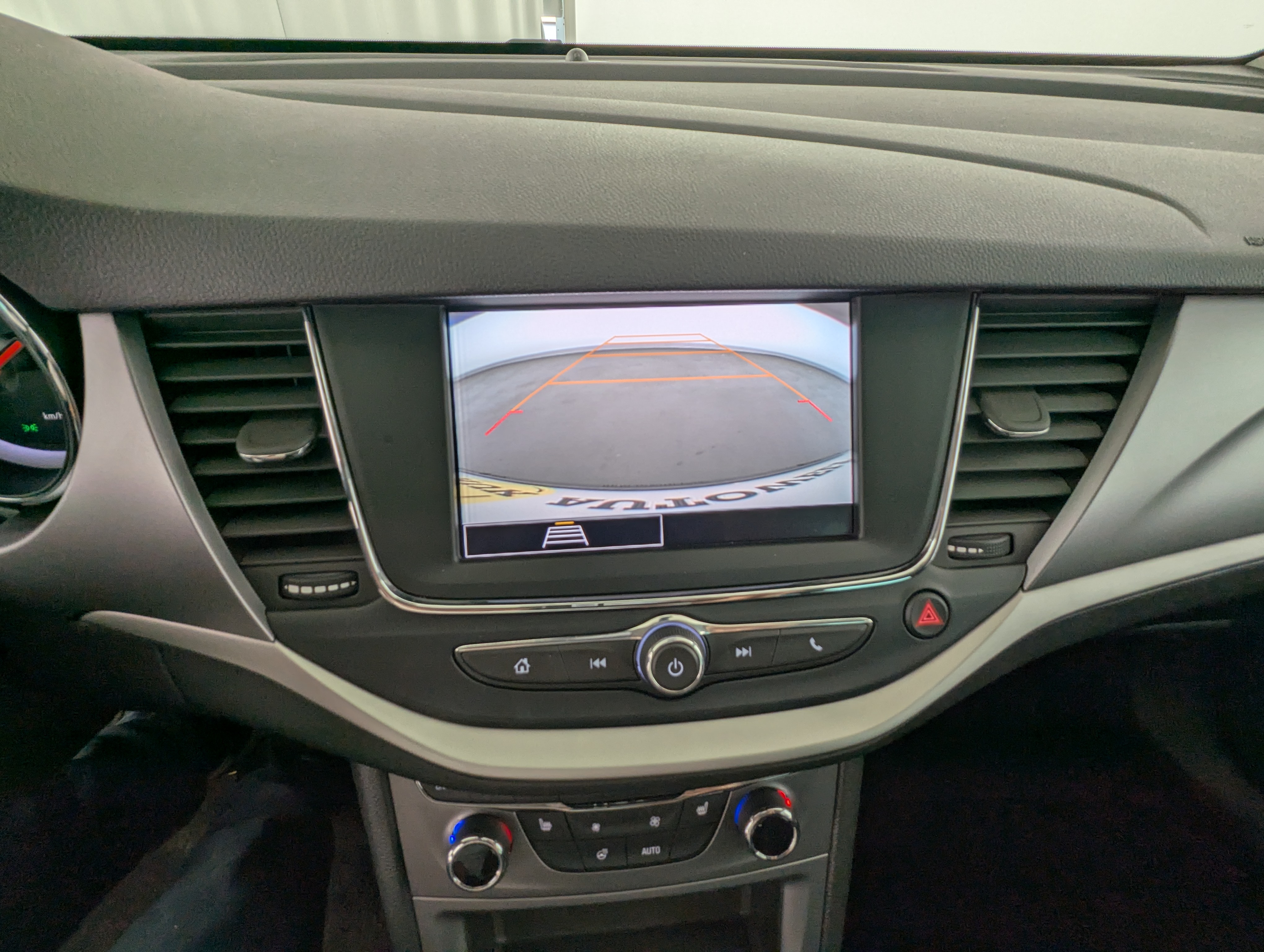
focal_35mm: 16
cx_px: 632
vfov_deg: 78.2
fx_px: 585
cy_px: 476
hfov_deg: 94.4
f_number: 2.2
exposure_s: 1/102
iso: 71
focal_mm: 2.35
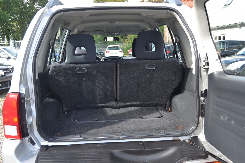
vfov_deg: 43.6
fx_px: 204
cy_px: 82
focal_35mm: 30
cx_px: 122
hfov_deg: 61.9
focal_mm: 20
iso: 140
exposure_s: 1/125
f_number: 5.6
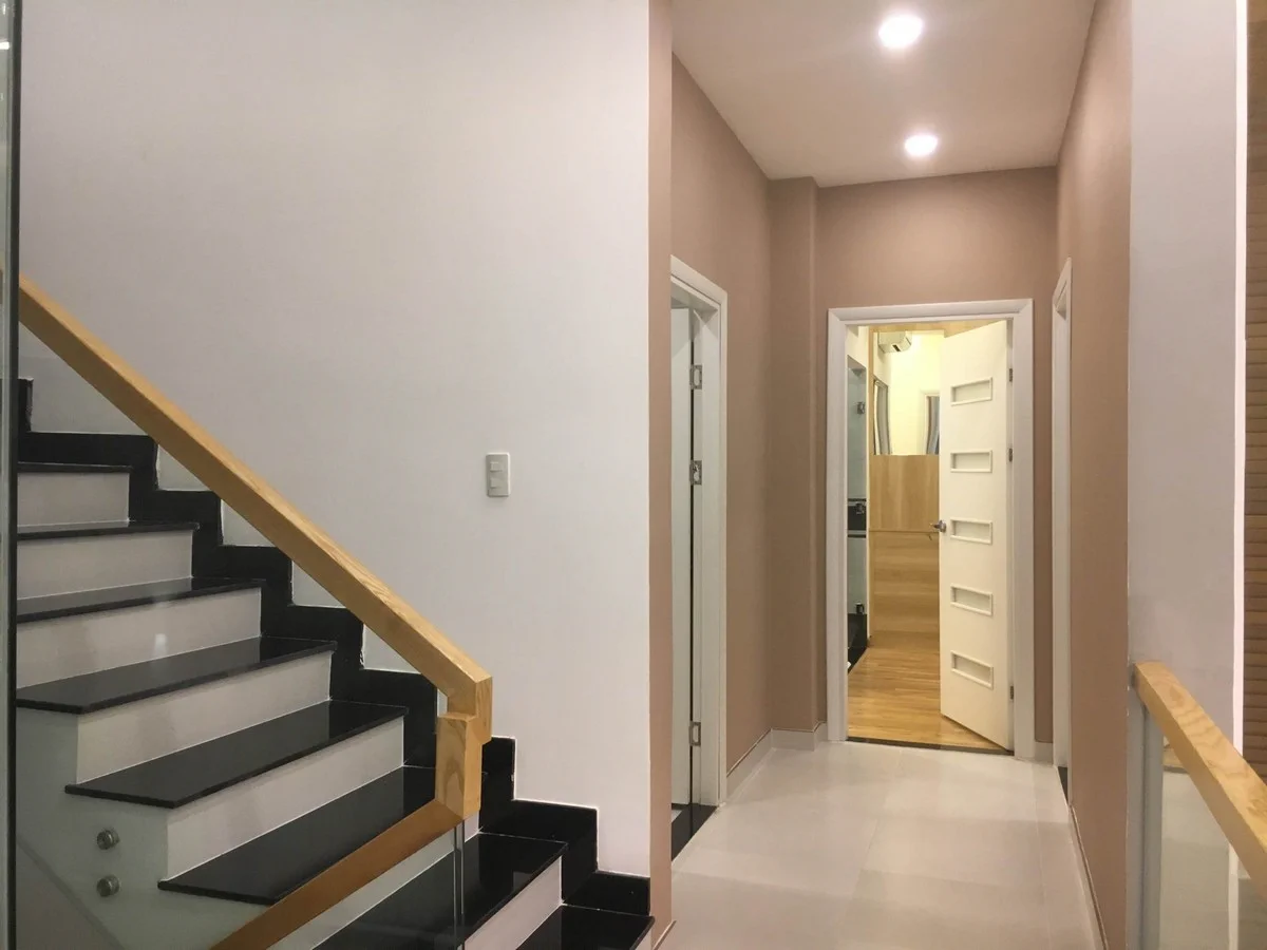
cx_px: 634
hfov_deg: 61.7
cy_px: 475
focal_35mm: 29
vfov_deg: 48.2
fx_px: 1061
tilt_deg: +0.1
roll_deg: -0.4
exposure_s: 1/33
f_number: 2.2
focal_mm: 4.15
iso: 125
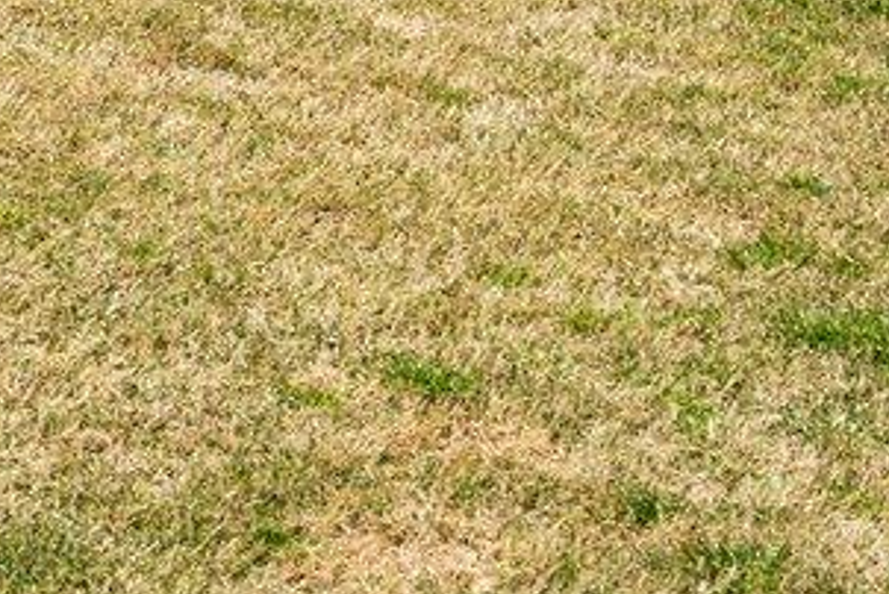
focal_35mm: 149
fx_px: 3683
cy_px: -822
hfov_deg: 11.2
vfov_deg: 8.5
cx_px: -1319
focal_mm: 22
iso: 400
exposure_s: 1/1000
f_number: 7.1
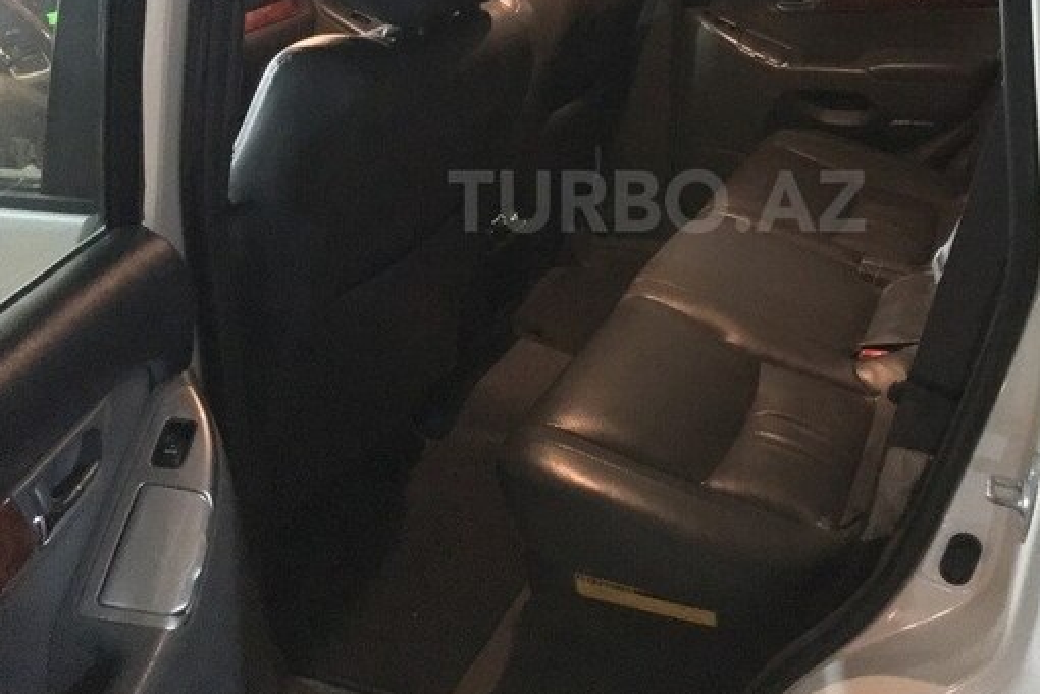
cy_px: 201
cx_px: 657
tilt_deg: -19.2
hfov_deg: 49.0
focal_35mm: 39
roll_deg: +1.0
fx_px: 1127
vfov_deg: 33.7
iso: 2000
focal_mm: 4.15
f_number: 2.2
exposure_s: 1/17
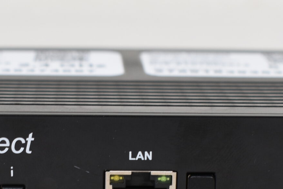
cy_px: 191
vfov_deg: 10.7
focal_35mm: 127
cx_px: 154
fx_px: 1002
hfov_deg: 16.1
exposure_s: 1/60
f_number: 5.6
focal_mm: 29
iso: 560
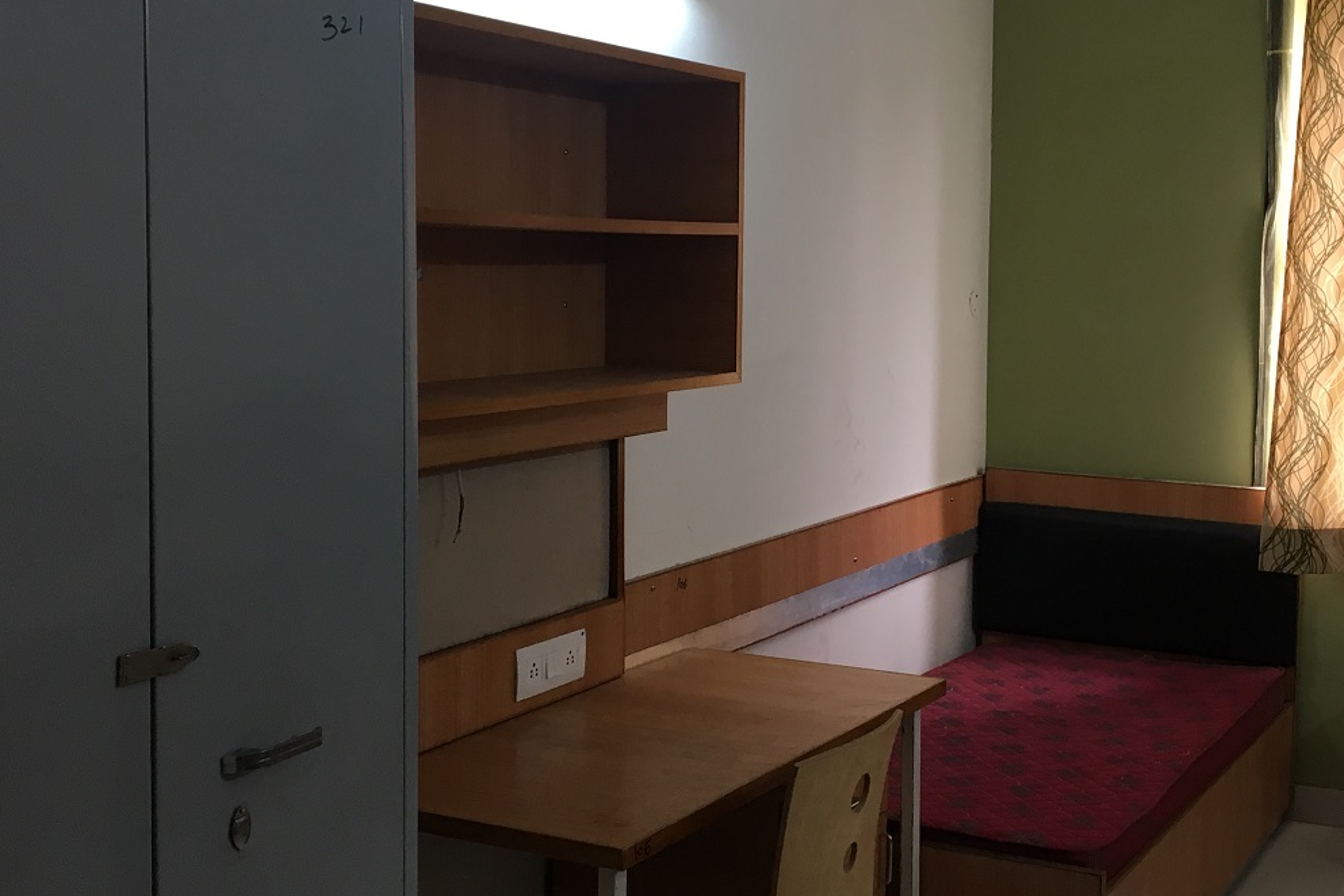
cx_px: 815
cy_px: 413
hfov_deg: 40.1
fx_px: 1829
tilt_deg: -3.9
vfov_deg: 27.5
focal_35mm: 49
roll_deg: +0.1
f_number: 2.2
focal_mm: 4.15
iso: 64
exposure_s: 1/33
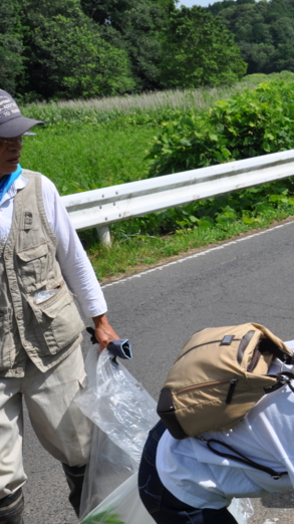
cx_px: 395
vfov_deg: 30.2
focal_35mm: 70
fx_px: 969
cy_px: 259
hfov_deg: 16.2
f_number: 10
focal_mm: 29
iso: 200
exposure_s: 1/400
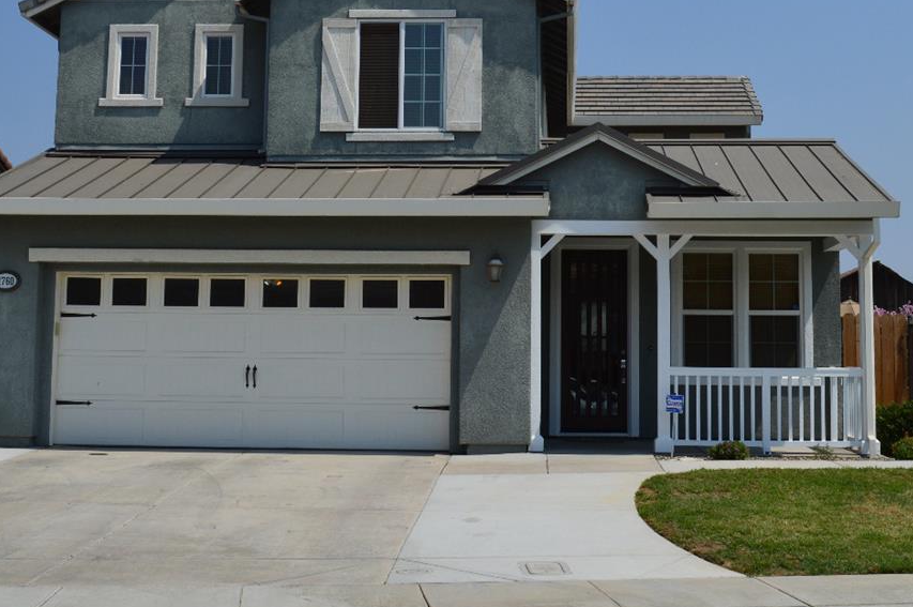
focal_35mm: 58
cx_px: 489
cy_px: 180
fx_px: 1470
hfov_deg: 34.5
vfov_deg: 23.2
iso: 220
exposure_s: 1/500
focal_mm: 22
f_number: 11
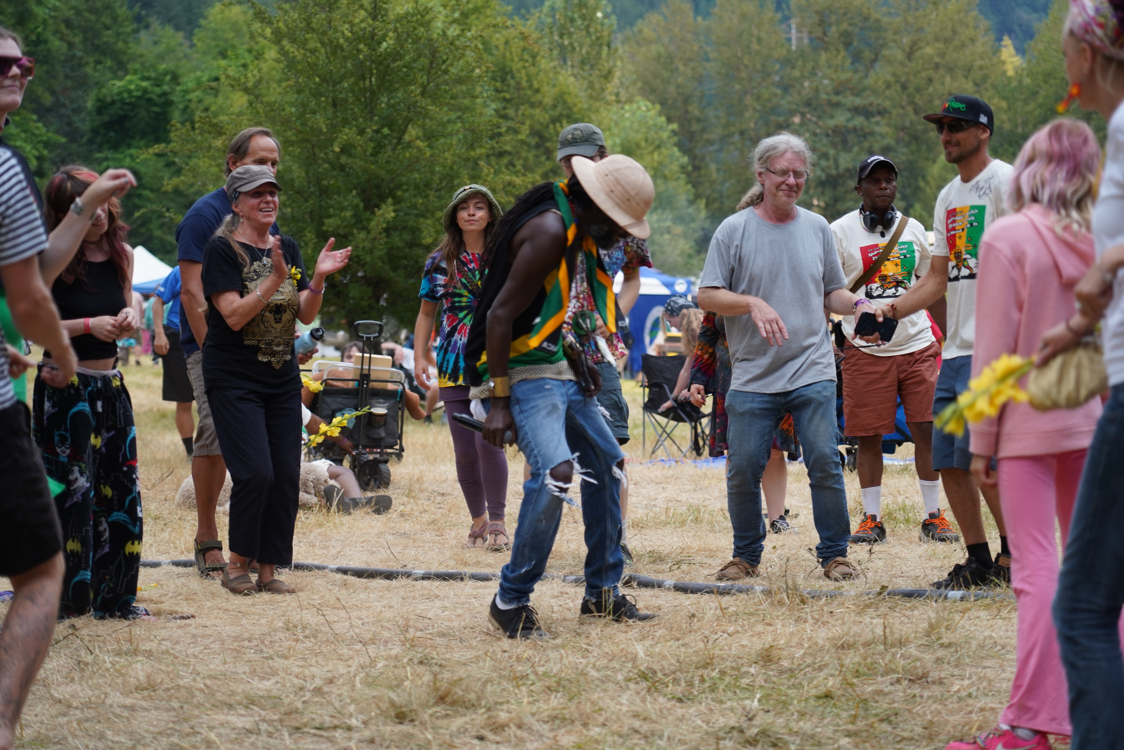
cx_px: 562
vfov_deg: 13.0
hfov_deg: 19.5
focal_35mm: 105
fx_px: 3278
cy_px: 375
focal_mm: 105
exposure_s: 1/160
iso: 250
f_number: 4
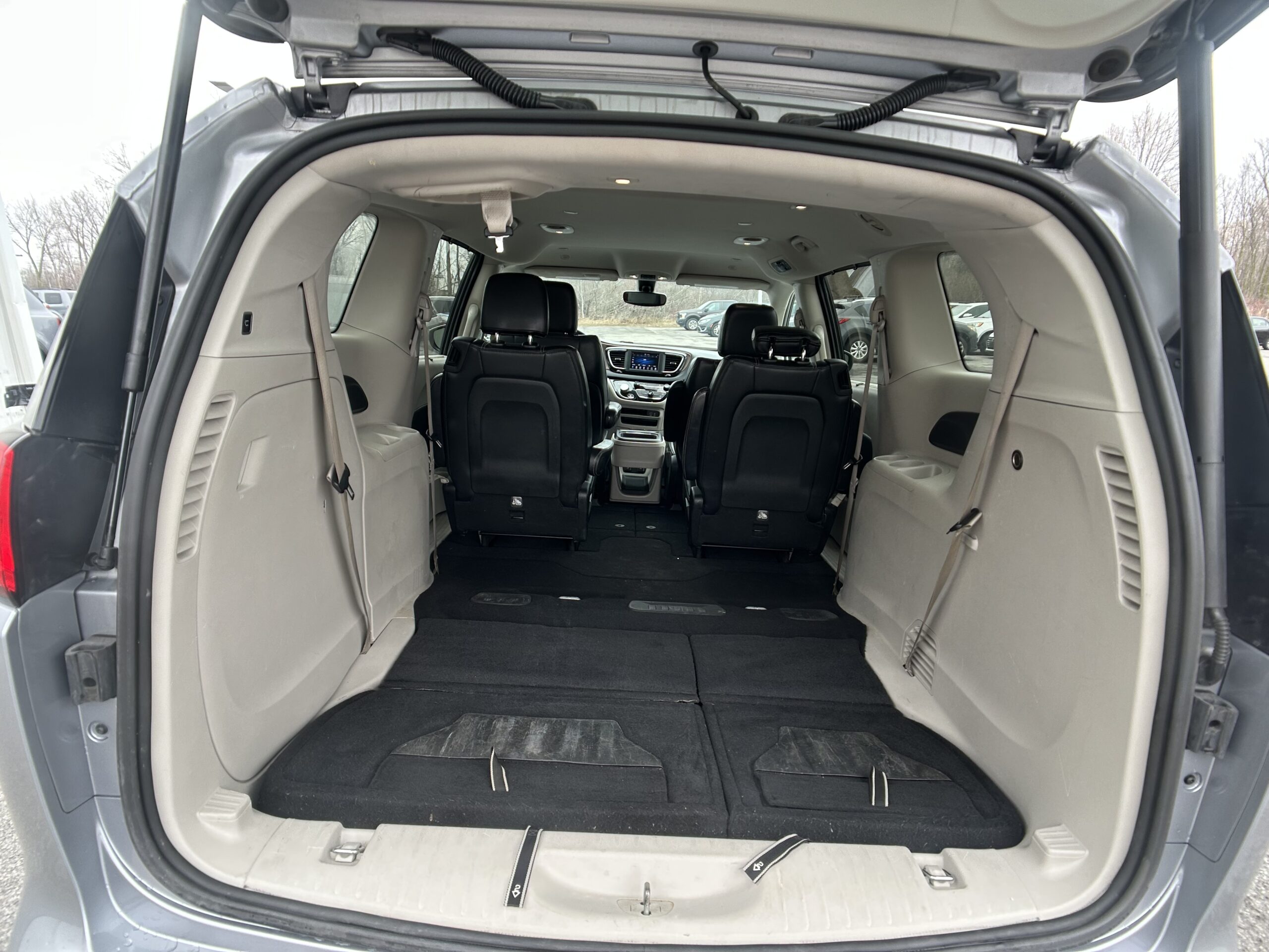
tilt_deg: -14.7
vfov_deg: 53.1
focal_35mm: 26
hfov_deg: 67.3
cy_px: 476
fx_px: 953
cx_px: 634
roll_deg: +1.4
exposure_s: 1/121
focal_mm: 5.7
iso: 50
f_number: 1.5
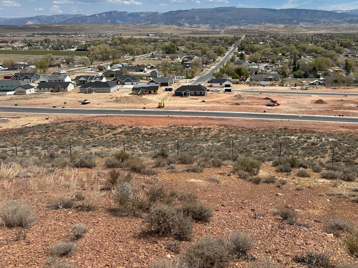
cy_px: 106
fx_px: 352
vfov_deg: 41.6
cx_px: 244
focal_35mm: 34
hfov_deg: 52.7
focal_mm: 6.86
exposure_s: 1/6211
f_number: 1.78
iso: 80
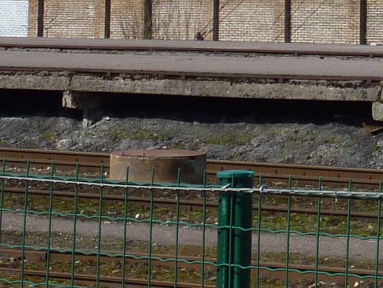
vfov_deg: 6.5
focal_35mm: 227
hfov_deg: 8.4
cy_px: -156
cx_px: 682
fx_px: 2513
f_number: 5.6
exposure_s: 1/400
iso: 80
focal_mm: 7.9
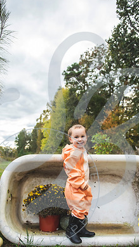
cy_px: 139
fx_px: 190
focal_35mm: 29
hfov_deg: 40.1
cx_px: 69
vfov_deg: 65.9
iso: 320
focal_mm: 24
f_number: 2.8
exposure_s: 1/1000
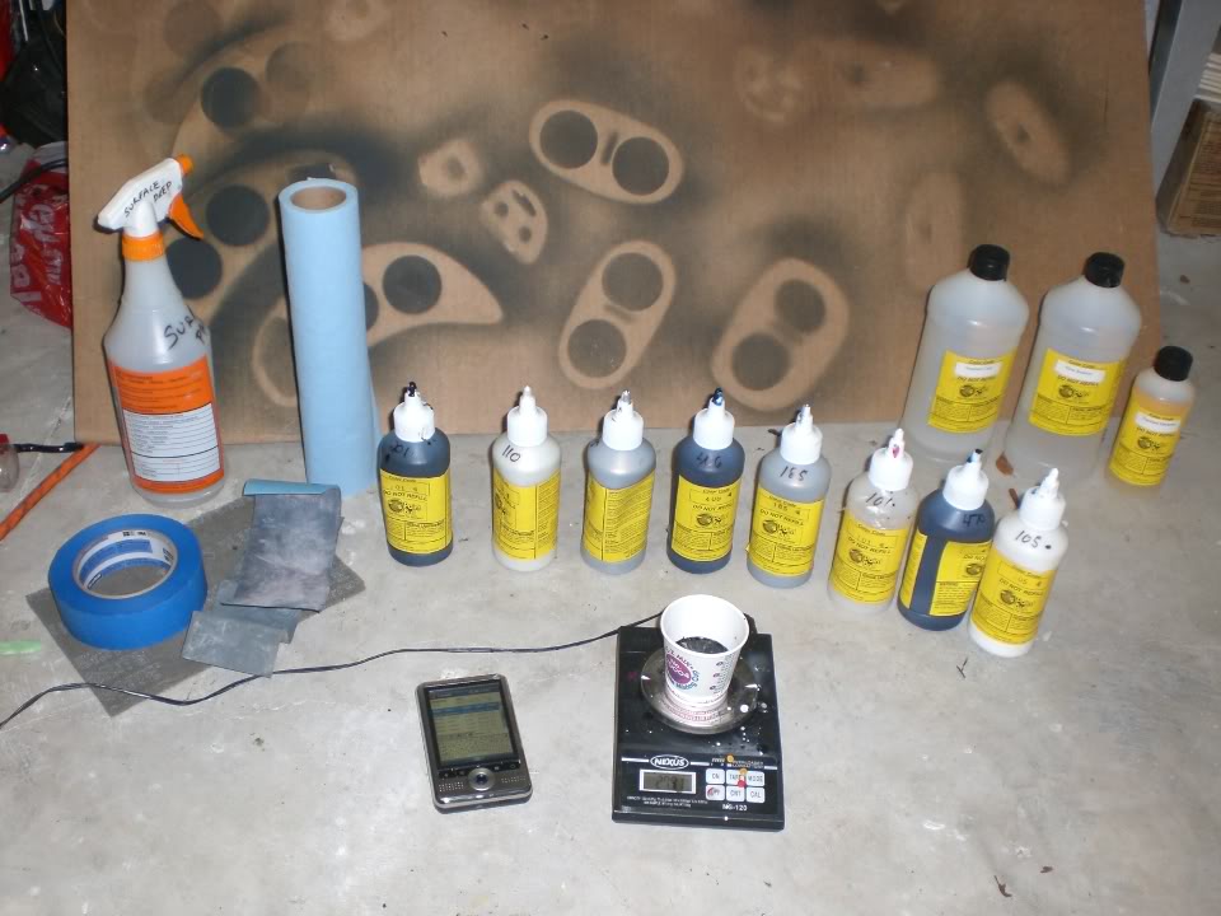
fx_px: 1340
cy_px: 458
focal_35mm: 38
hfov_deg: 49.0
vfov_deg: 37.7
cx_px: 610
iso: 100
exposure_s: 1/60
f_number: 3.1
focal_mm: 6.3
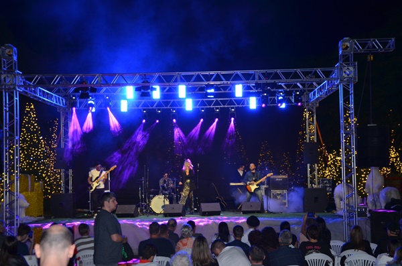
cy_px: 133
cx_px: 201
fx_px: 702
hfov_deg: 32.0
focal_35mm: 63
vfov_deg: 21.5
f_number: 4.8
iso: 640
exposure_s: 1/60
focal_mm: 42
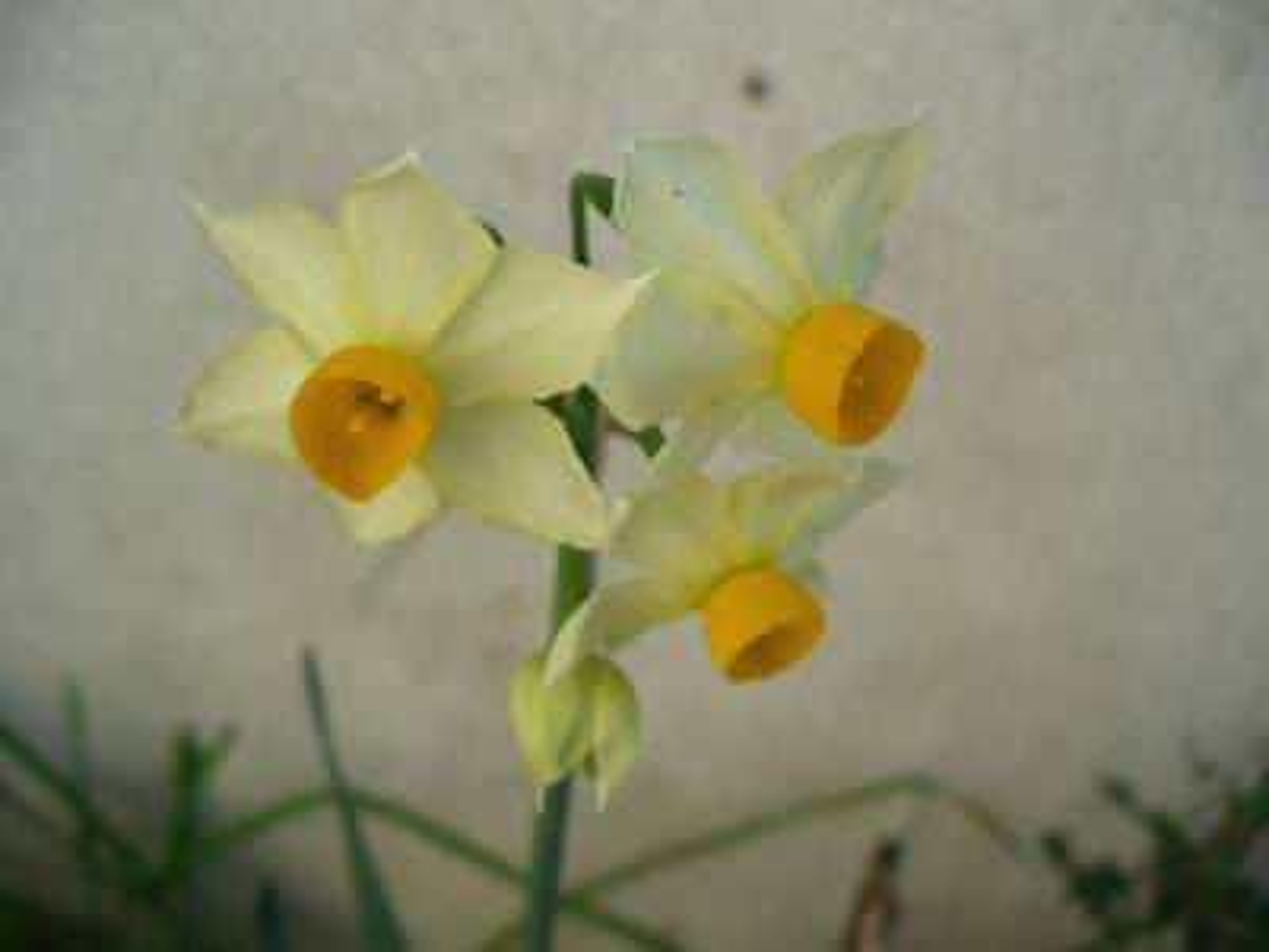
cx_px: 634
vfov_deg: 38.7
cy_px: 476
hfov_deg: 50.1
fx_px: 1356
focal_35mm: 37
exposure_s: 1/500
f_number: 2.8
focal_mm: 6.1
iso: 80
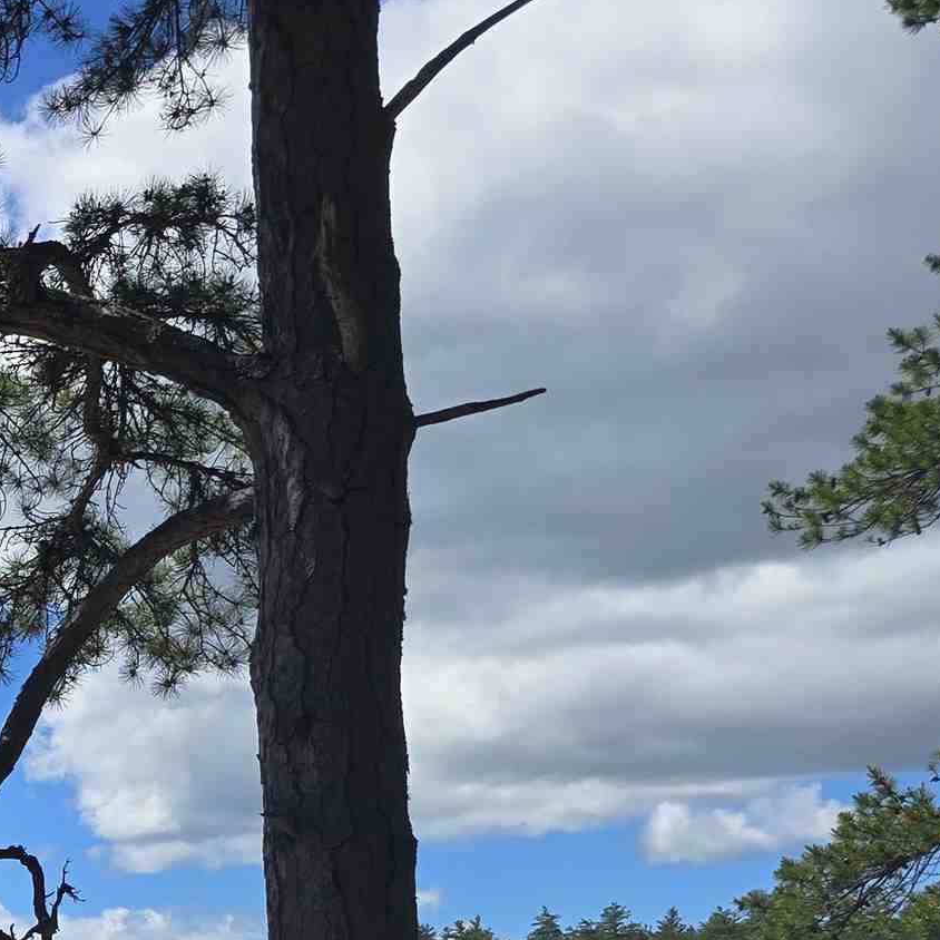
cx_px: -684
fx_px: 2273
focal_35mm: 74
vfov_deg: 21.2
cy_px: 1226
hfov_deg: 18.8
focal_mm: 6.3
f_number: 1.7
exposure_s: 1/1132
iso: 12
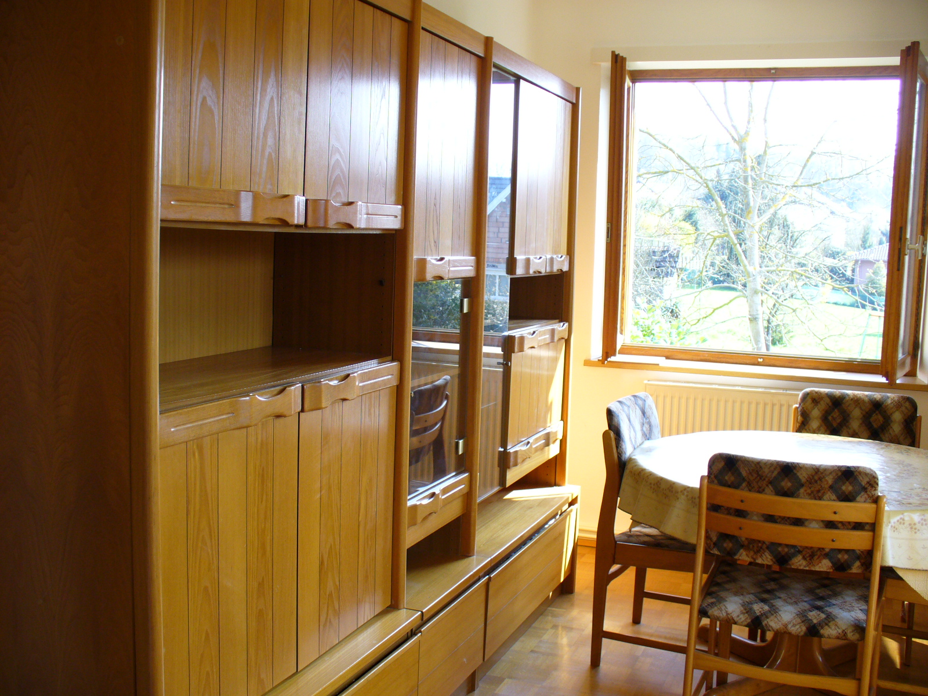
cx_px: 464
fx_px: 992
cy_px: 348
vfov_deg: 38.7
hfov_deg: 50.1
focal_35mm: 37
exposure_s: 1/100
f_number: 2.8
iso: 80
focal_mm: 6.1
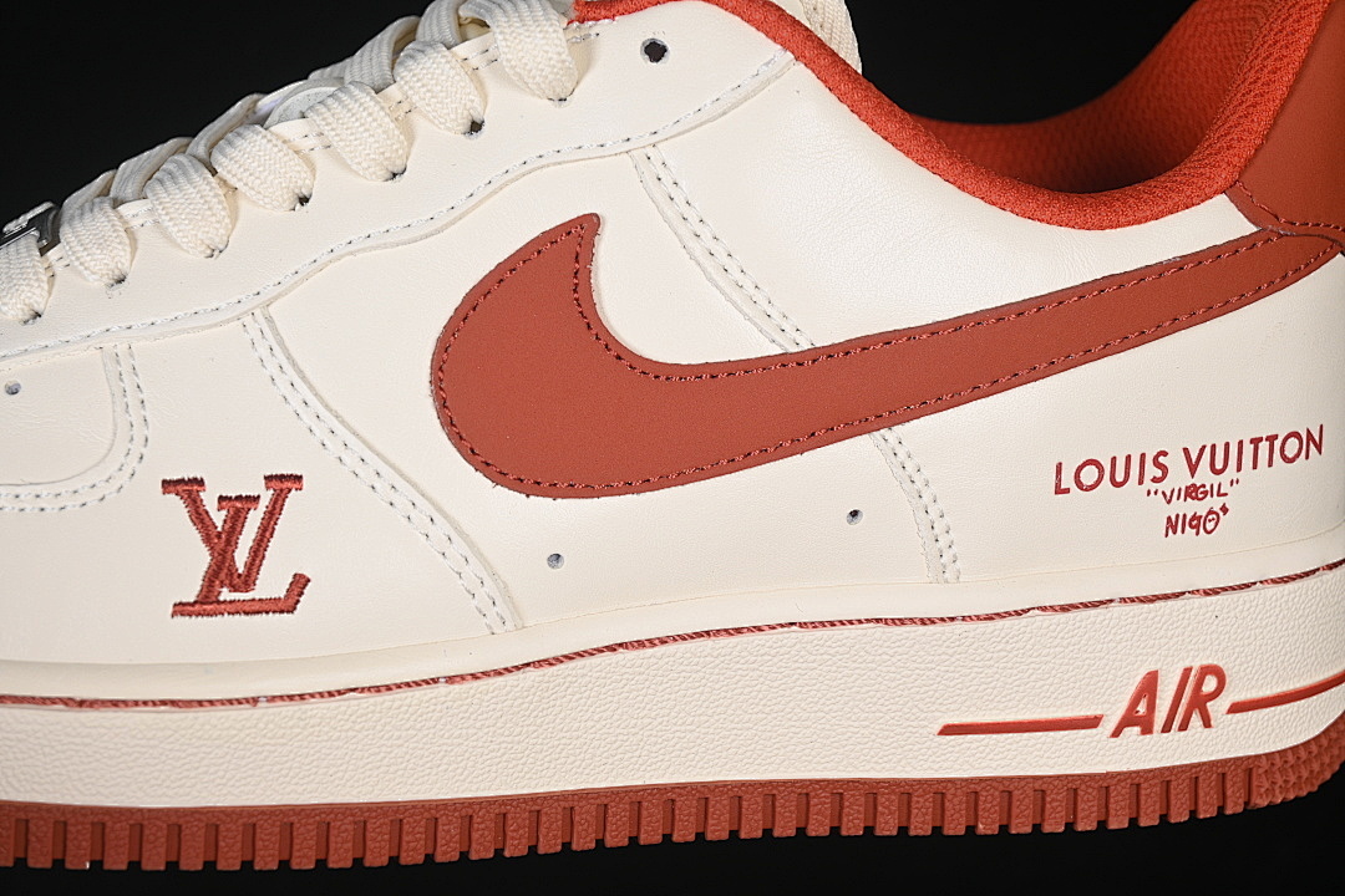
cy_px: 448
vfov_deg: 18.2
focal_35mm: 75
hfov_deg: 27.0
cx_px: 672
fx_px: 2802
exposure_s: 1/80
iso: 160
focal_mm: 50
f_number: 7.1
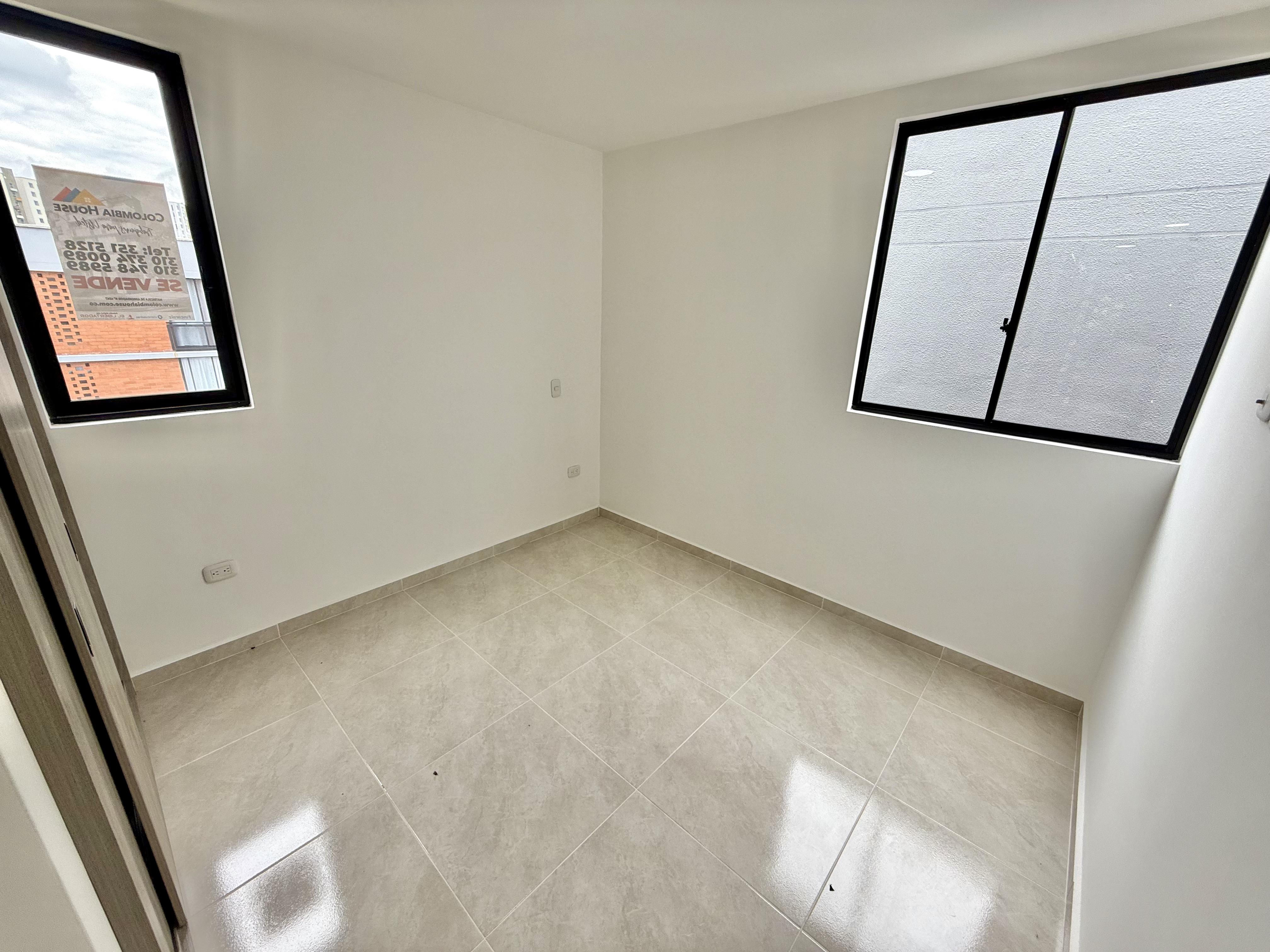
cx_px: 635
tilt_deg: -18.1
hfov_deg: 102.1
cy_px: 476
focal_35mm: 14
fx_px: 514
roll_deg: -2.4
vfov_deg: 85.7
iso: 50
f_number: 2.2
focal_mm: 2.22
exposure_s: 1/120
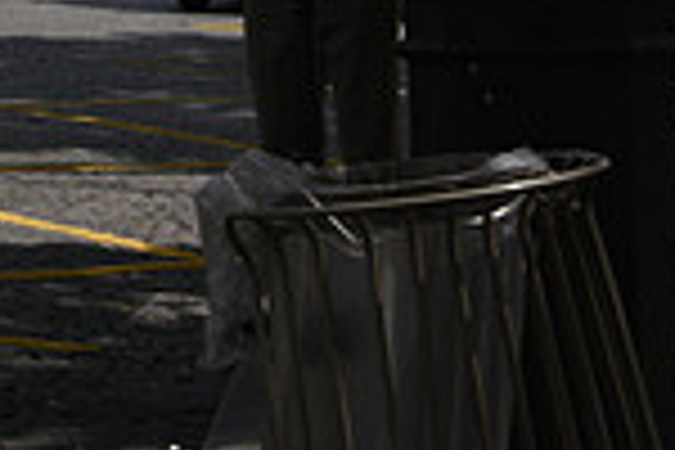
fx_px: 3487
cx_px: -338
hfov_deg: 10.7
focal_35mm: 186
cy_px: -241
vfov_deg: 7.3
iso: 64
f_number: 32
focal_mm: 48
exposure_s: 1/20
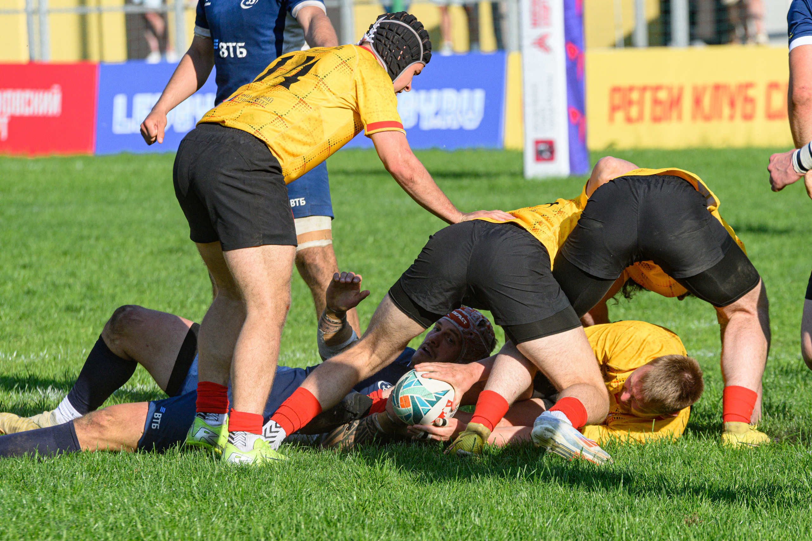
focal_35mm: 338
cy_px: 380
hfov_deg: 6.1
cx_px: 453
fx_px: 7613
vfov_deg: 4.1
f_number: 5
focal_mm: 200
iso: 500
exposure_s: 1/2500
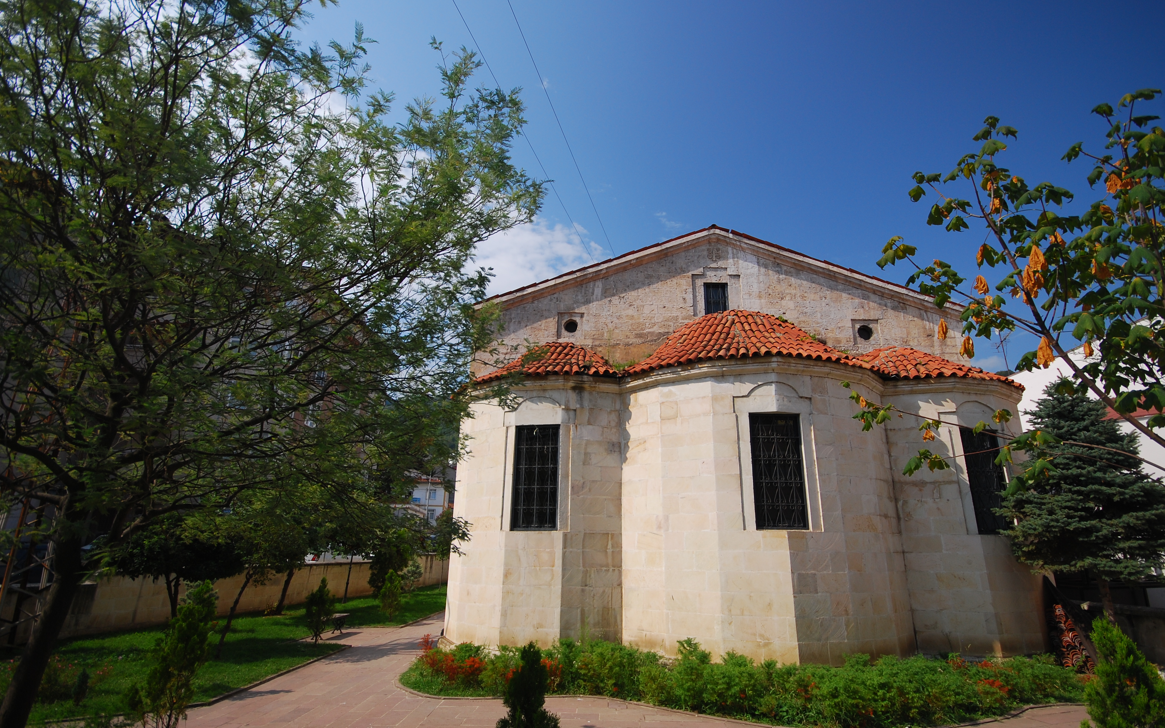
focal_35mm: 16
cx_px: 594
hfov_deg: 97.8
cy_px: 384
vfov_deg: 71.2
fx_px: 508
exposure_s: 1/200
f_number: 6.3
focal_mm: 10
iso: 125
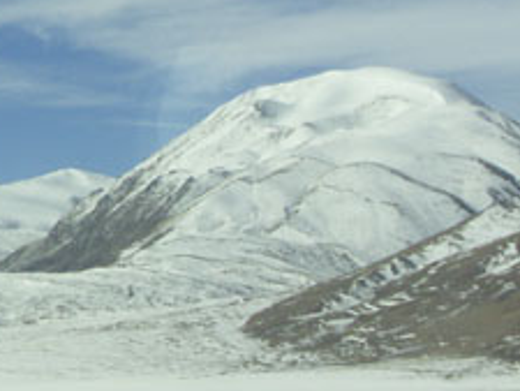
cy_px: 37
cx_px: -275
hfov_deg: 8.0
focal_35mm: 242
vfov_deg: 6.1
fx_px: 3637
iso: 100
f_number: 8
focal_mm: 16.81
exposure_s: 1/640
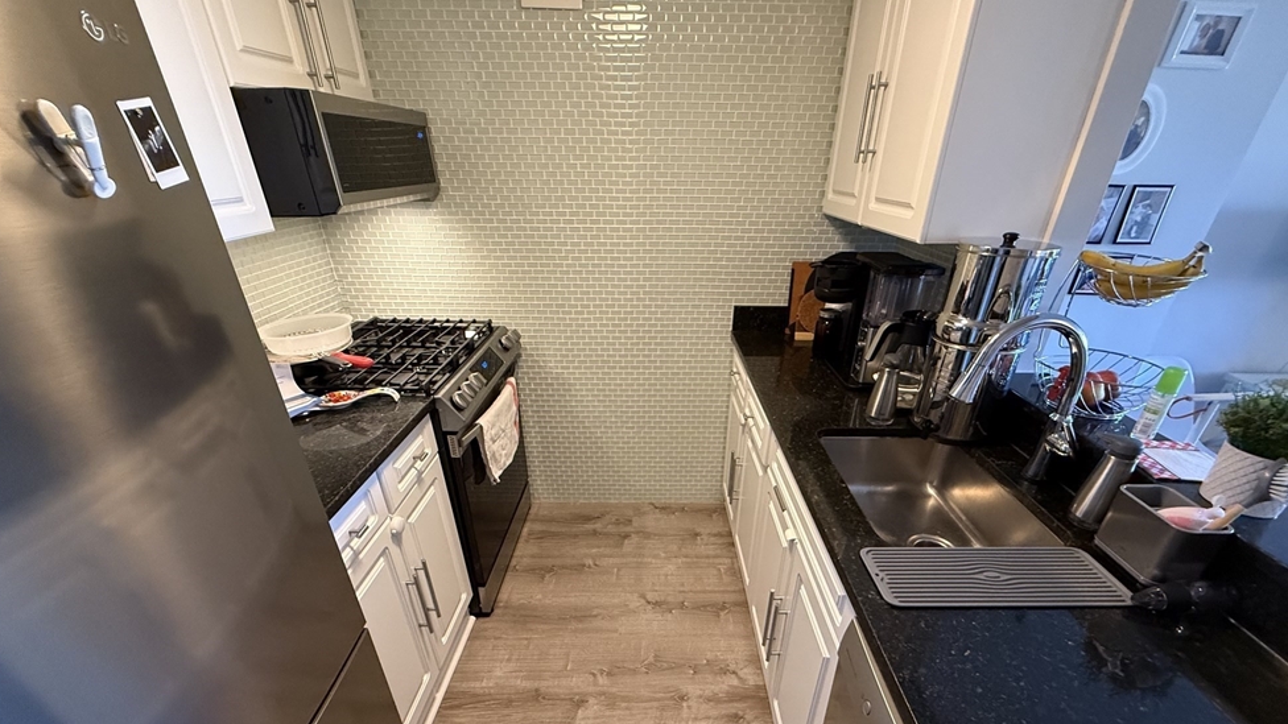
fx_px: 546
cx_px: 656
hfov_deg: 99.4
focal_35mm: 16
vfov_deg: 65.6
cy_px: 472
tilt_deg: -31.6
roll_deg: -0.8
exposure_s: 1/60
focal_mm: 2.22
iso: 640
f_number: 2.2
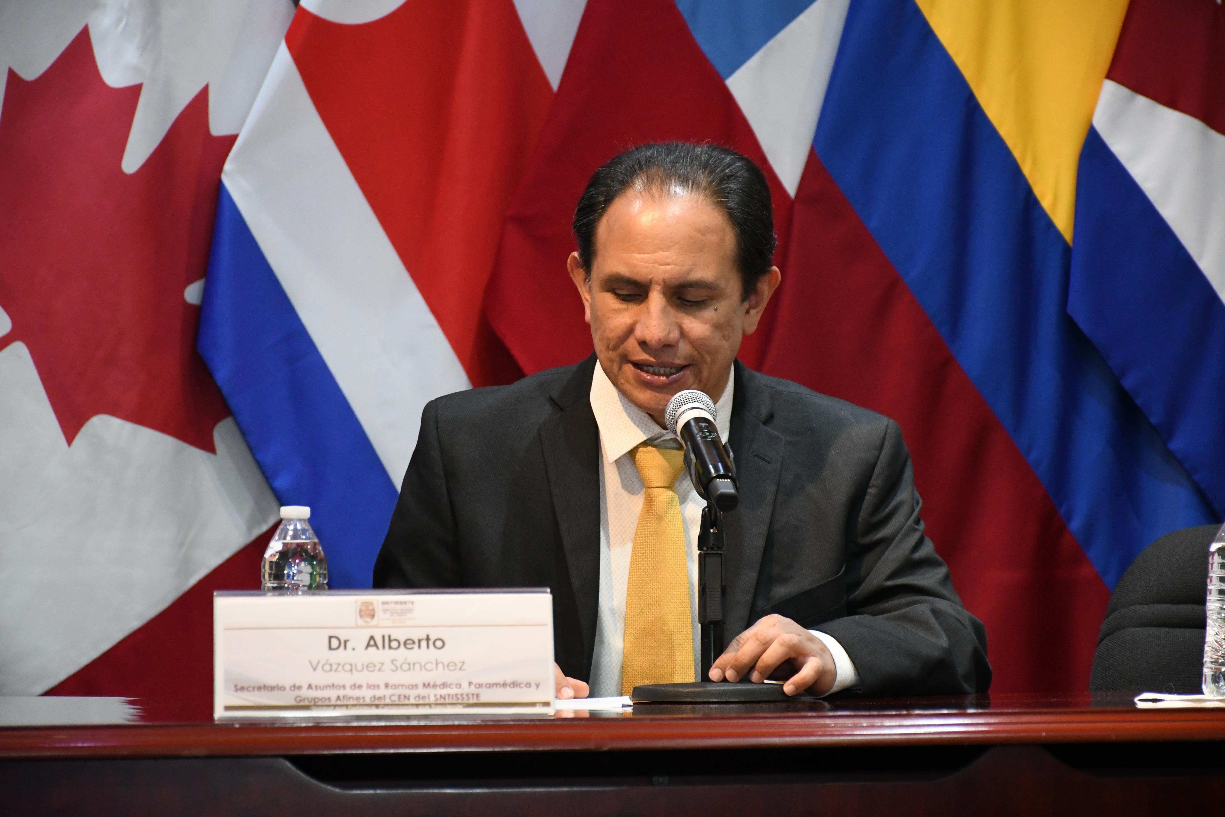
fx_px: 5104
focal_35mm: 150
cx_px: 612
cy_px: 408
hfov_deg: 13.7
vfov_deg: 9.1
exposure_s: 1/100
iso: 4000
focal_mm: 100
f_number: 5.6
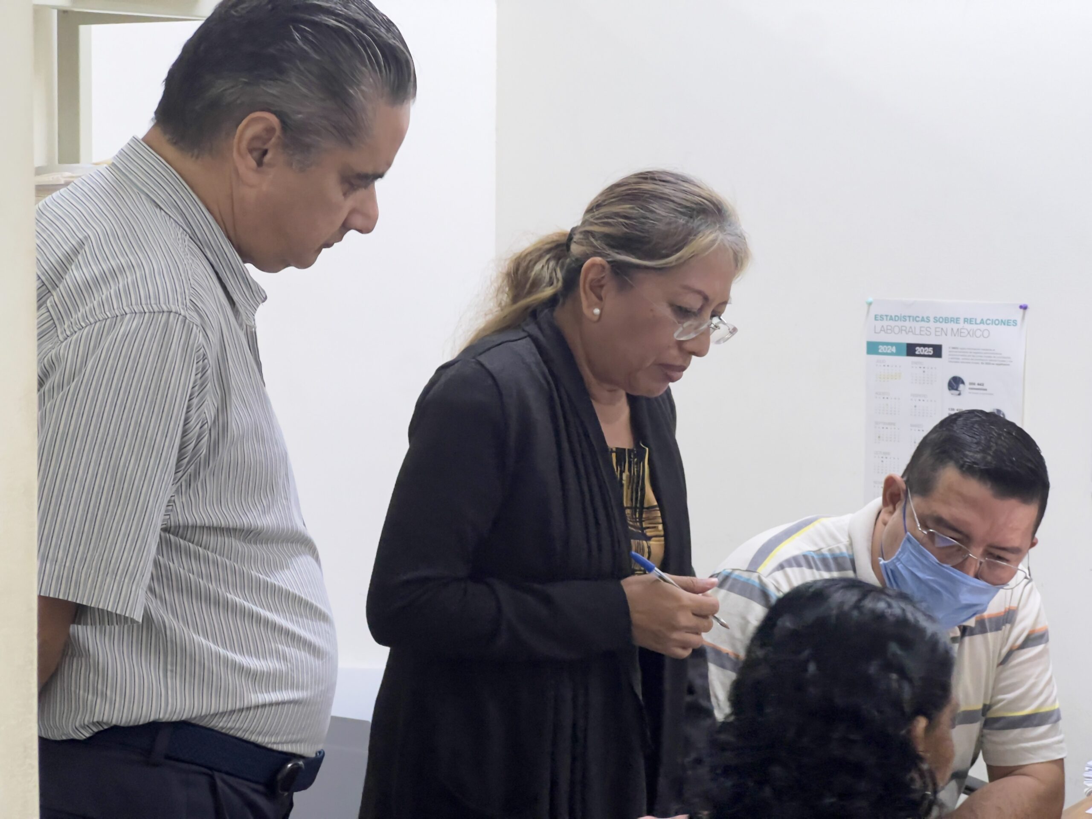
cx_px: 546
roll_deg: +0.2
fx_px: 2429
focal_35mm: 77
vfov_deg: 19.1
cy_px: 410
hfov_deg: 25.3
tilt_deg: -4.1
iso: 640
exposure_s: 1/40
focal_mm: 9
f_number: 2.8
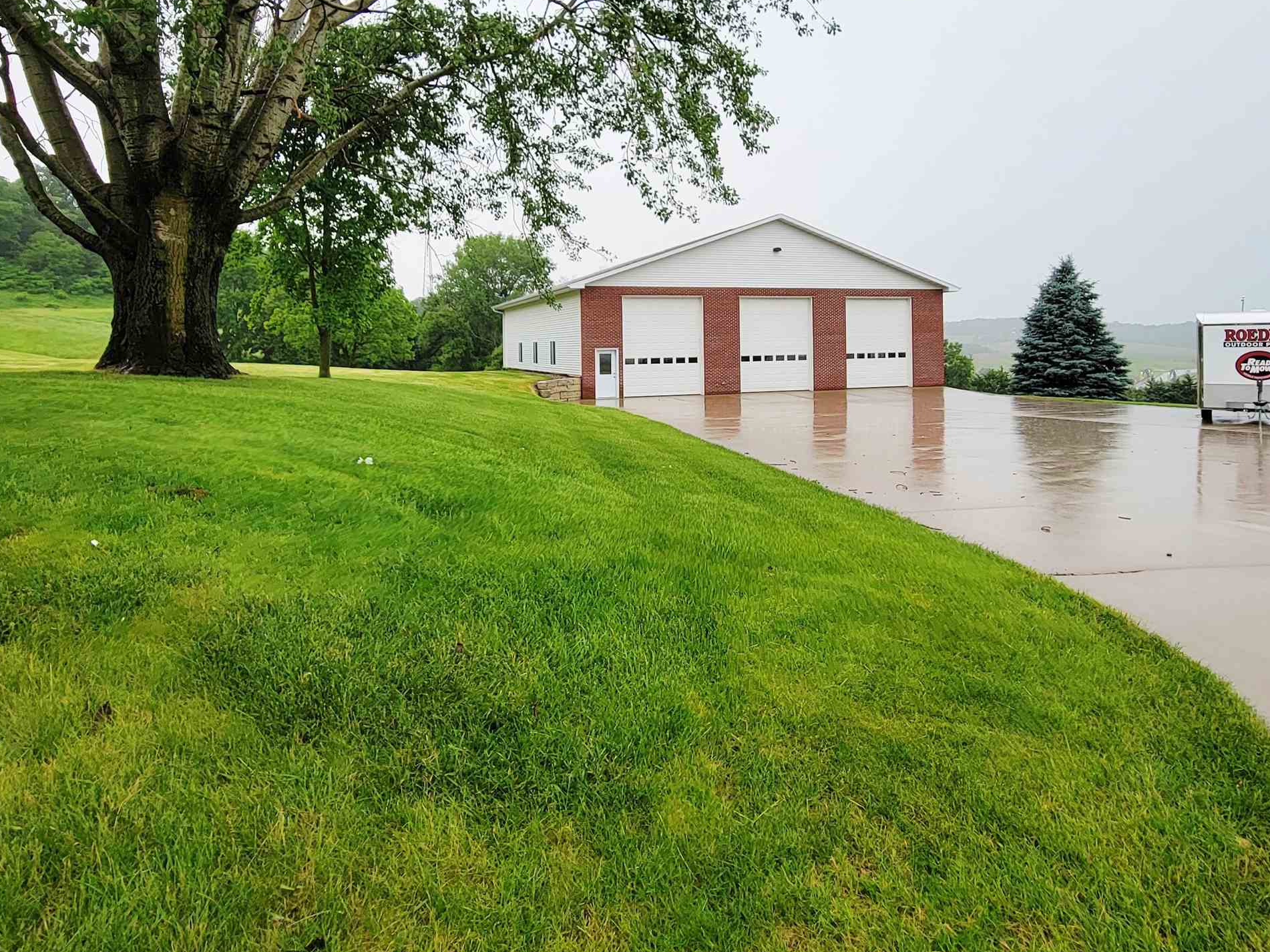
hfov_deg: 79.0
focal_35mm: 21
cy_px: 342
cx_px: 658
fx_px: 770
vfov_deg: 62.3
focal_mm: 2.2
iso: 50
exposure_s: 1/145
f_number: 2.2
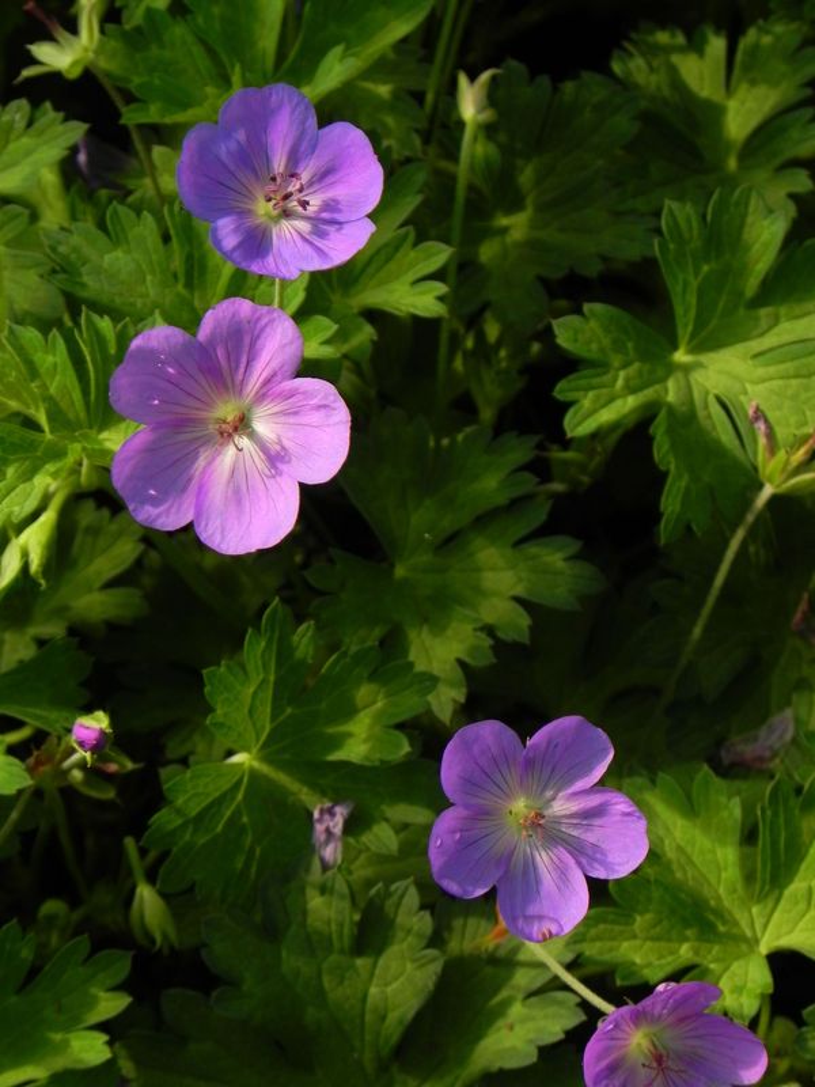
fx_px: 5776
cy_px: 544
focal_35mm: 184
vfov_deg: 10.7
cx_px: 408
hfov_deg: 8.1
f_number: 5
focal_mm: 32.7
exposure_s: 1/800
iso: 160
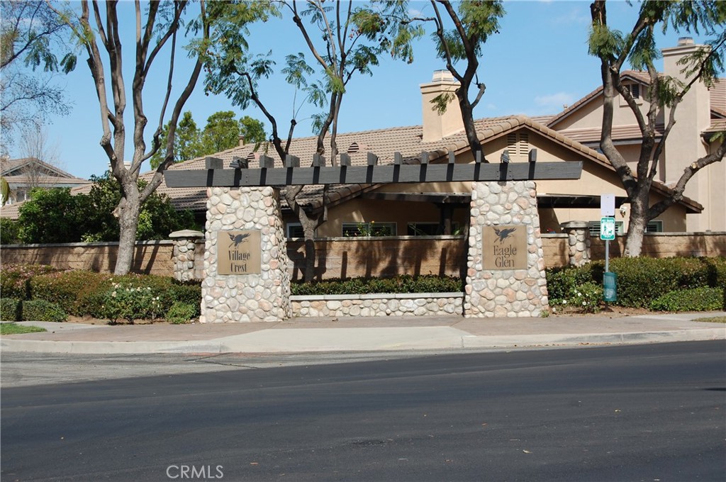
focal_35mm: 82
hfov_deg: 24.6
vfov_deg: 16.5
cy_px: 241
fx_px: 1662
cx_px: 363
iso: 200
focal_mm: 55
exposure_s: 1/400
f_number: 10
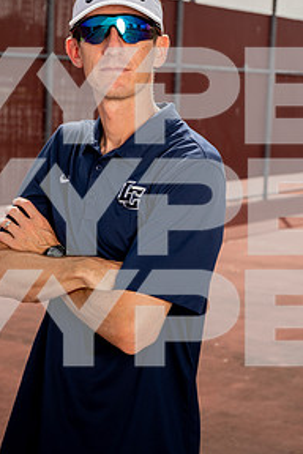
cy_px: 208
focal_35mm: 100
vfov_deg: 20.4
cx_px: 120
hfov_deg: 13.7
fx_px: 1262
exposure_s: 1/250
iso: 50
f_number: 7.1
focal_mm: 64
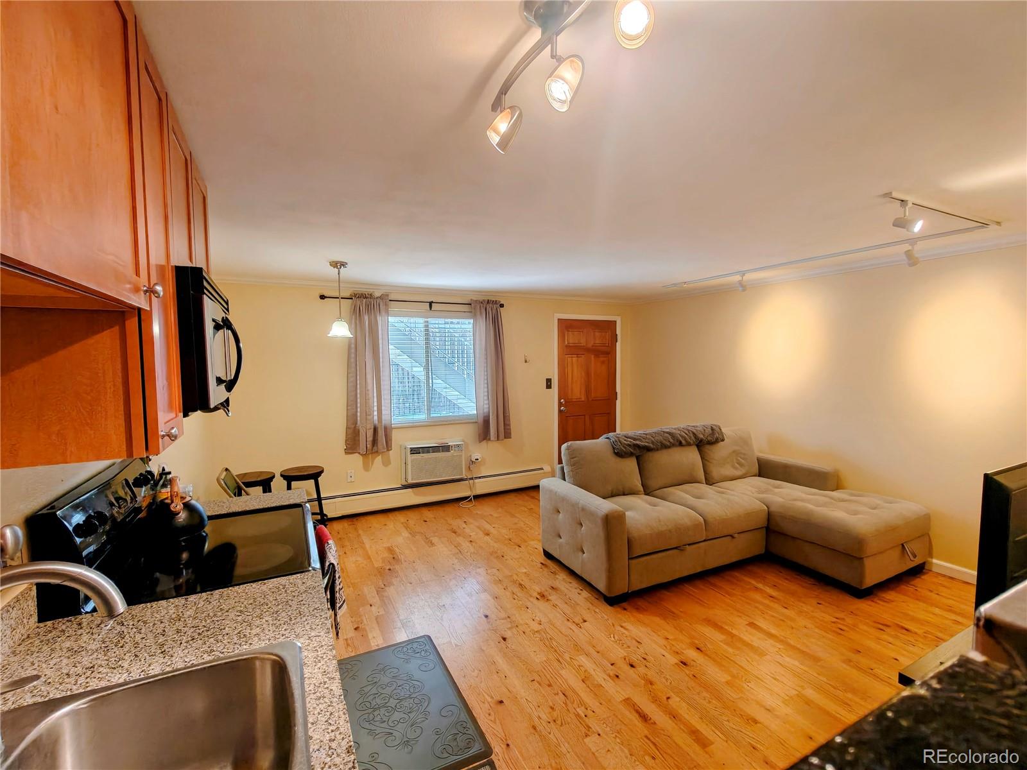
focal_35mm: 15
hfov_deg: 98.2
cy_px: 385
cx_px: 514
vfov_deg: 81.7
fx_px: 445
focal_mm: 2.3
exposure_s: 1/120
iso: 640
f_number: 2
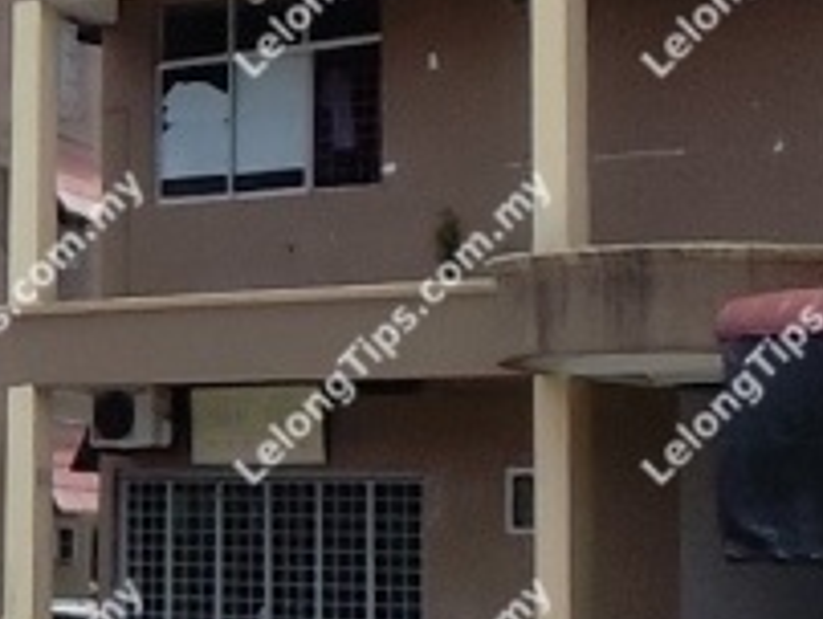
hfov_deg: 16.7
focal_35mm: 113
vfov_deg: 12.8
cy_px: -138
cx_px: -161
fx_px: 2690
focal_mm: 1.65
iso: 50
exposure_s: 1/2889
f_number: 2.2
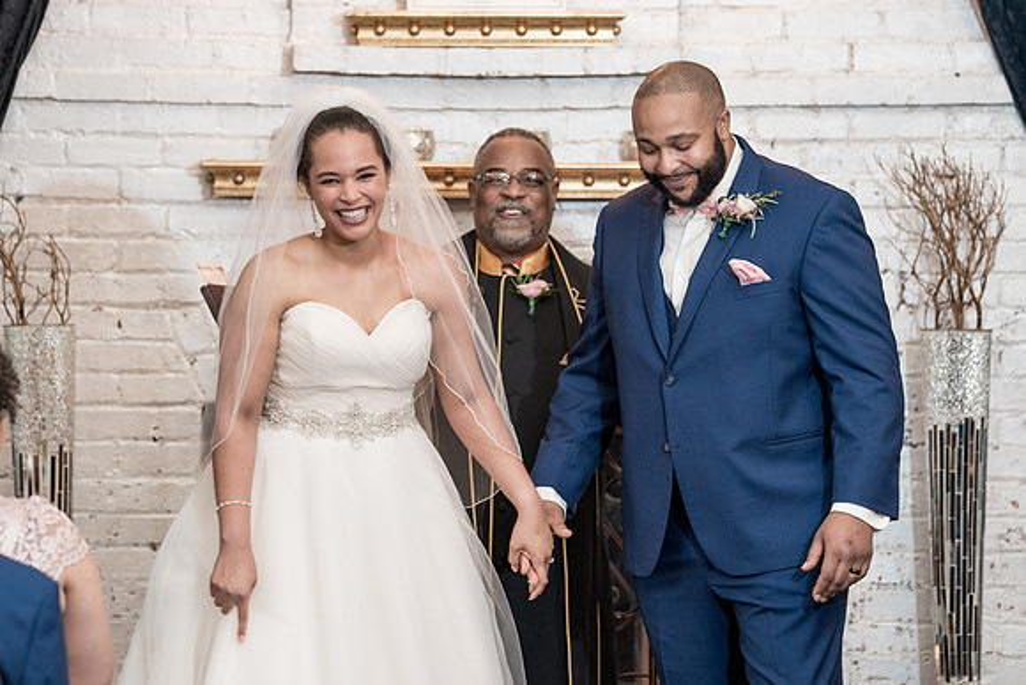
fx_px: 5192
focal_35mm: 182
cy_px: 312
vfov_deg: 7.5
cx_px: 468
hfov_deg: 11.3
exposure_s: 1/100
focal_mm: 161
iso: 2000
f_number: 4
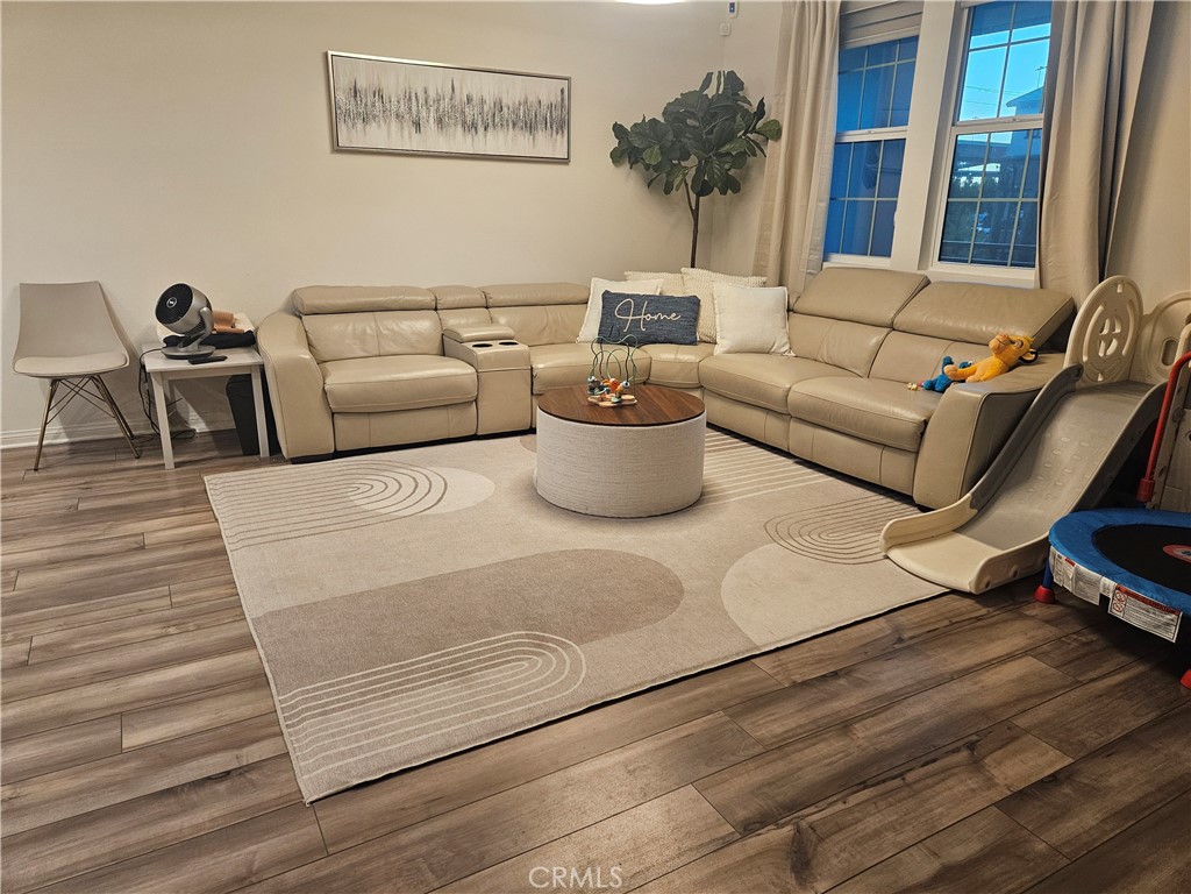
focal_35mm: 23
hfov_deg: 73.9
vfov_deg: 58.9
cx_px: 596
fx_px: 791
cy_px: 447
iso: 320
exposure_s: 1/120
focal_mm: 5.4
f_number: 1.8
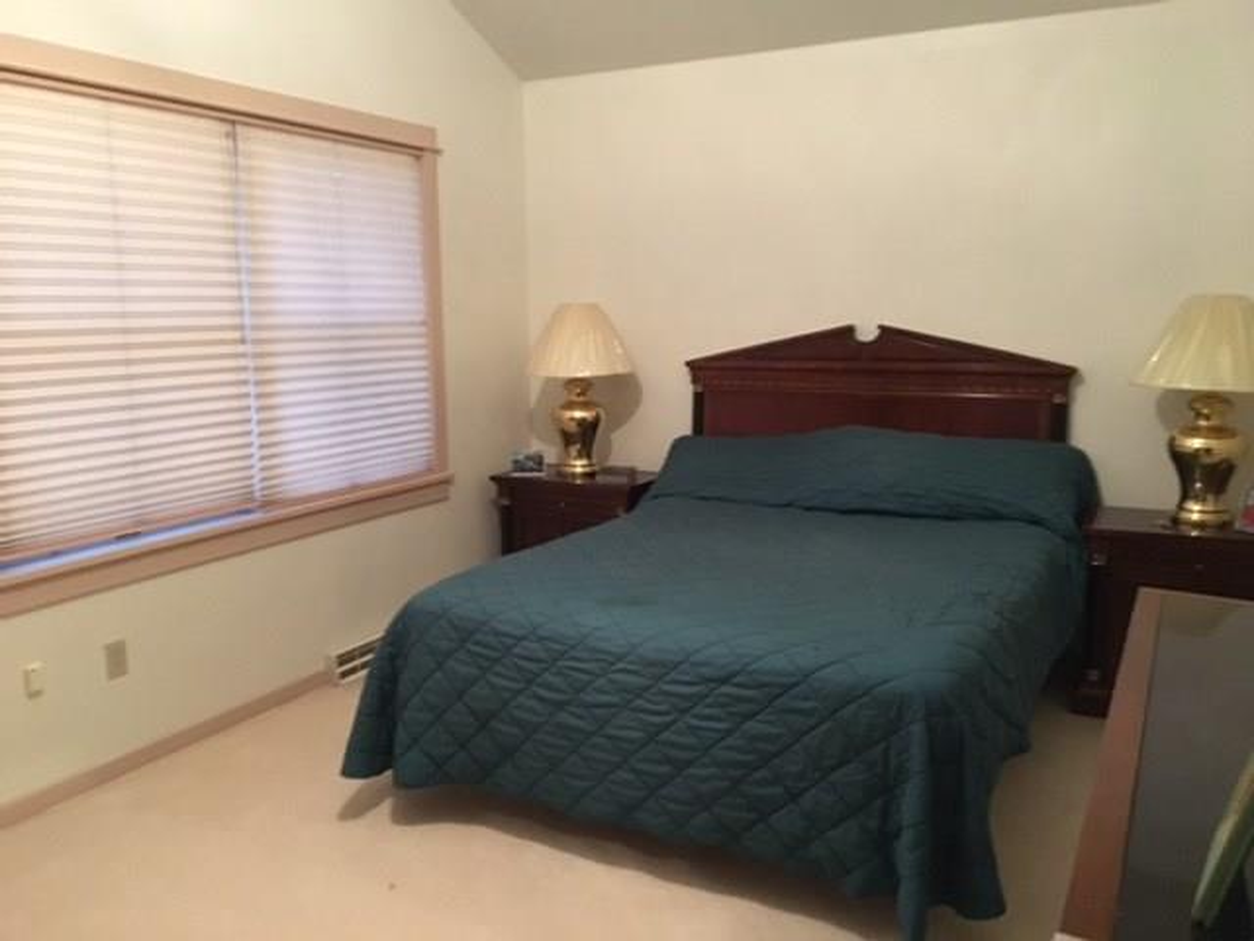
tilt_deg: -9.7
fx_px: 1051
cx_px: 627
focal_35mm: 29
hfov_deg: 61.7
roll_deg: +1.6
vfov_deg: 48.2
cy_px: 470
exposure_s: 1/15
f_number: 2.2
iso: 320
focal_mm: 4.15
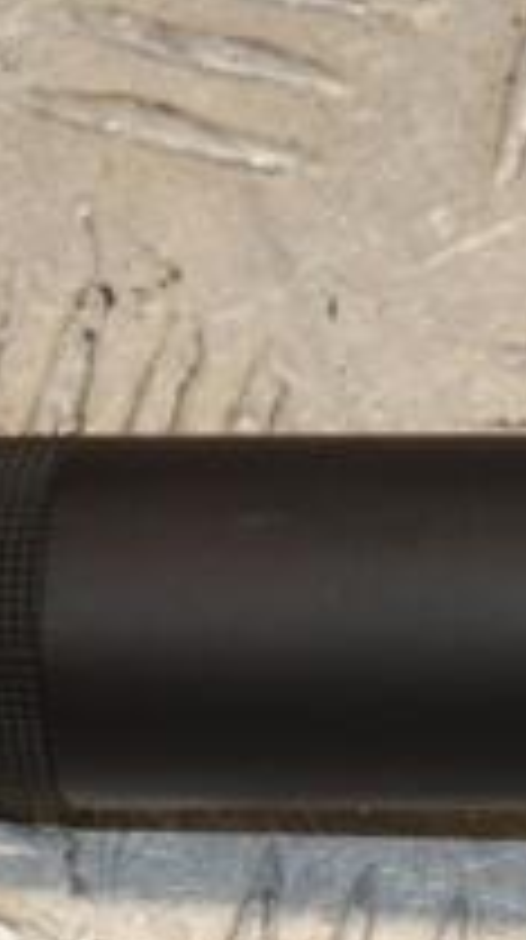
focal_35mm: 316
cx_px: 1012
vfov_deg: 6.8
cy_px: 576
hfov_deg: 3.8
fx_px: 7864
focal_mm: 70
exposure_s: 1/200
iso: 800
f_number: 10
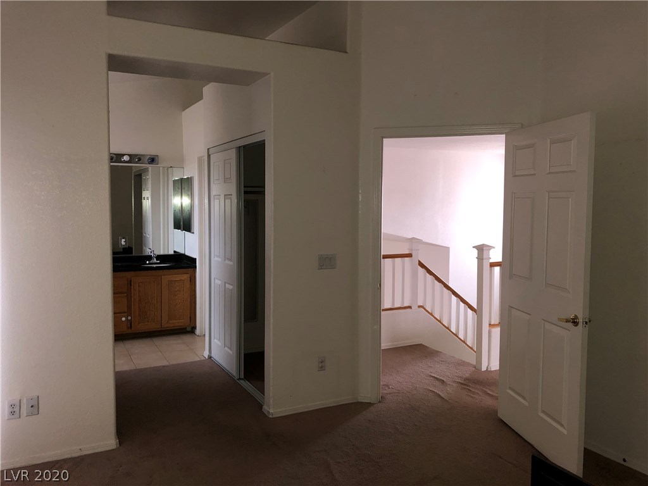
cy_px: 243
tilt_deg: -2.8
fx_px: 524
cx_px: 324
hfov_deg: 63.4
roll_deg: -0.3
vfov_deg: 49.7
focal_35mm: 28
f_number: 1.8
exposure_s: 1/12
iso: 64
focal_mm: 4
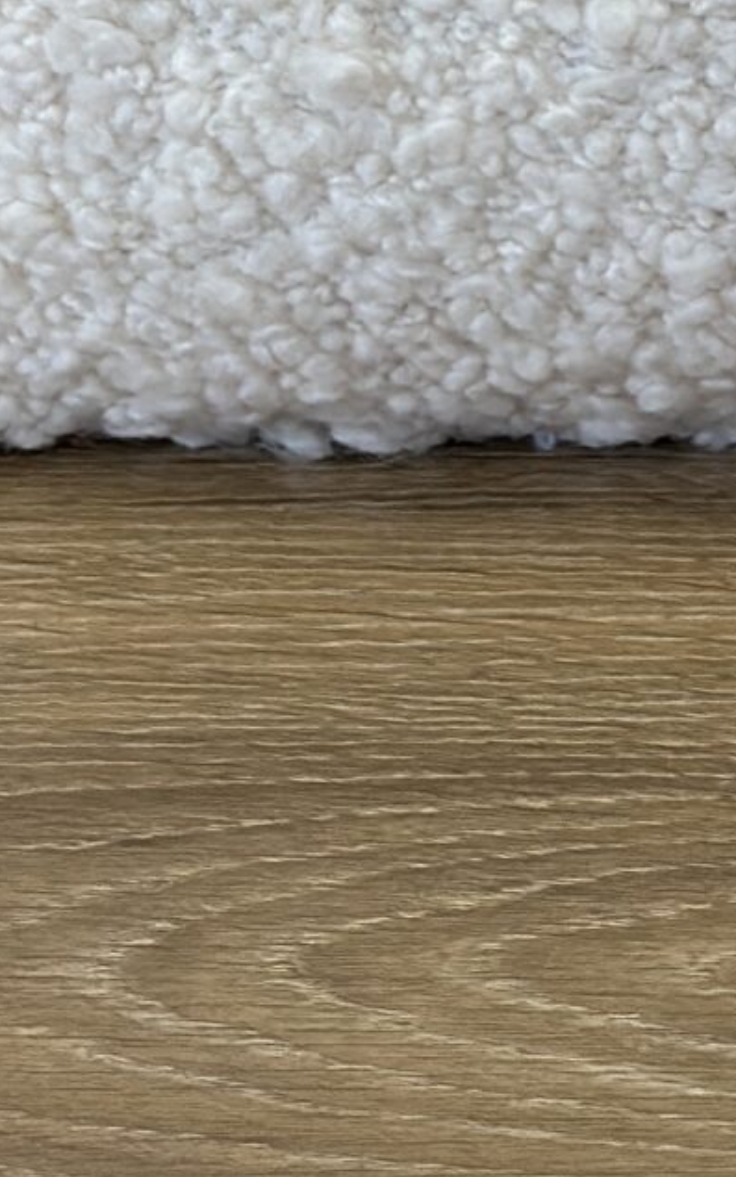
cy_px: -209
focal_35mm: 205
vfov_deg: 10.1
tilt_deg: -21.7
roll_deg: +1.4
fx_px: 6578
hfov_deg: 6.2
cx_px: 1505
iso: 80
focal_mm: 6.86
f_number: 1.78
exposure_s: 1/260
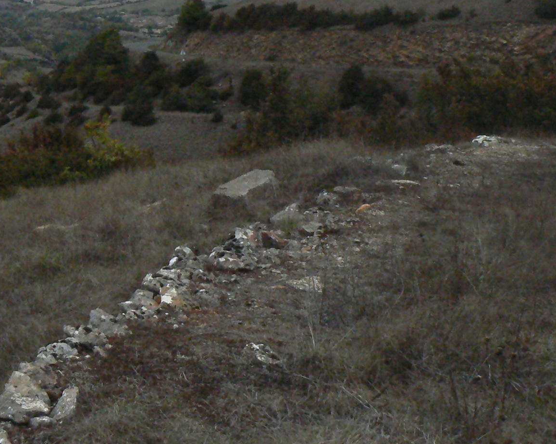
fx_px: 1152
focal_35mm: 70
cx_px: 27
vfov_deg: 21.3
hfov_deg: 26.0
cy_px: 30
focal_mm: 6
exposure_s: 1/640
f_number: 8
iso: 400
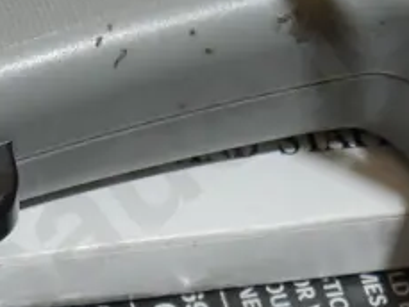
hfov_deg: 9.2
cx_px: 163
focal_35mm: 215
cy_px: 170
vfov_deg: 6.9
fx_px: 2542
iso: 250
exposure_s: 1/60
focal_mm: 24
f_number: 5.2
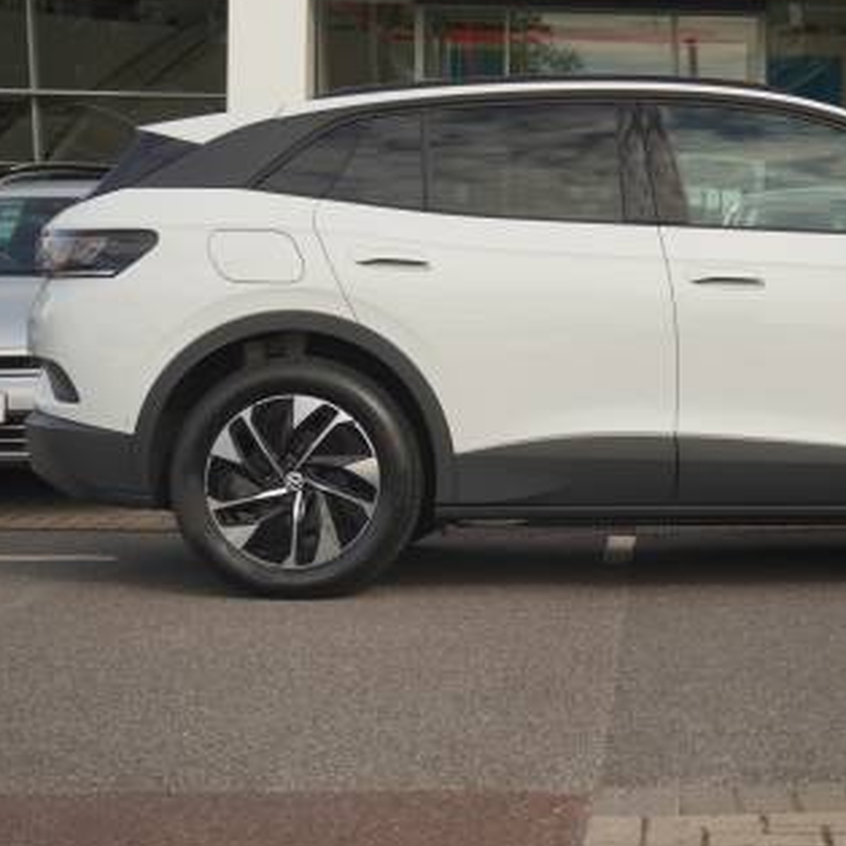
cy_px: 315
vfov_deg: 22.1
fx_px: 2157
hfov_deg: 21.7
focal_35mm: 78
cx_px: 744
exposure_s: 1/250
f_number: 5
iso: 100
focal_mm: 30
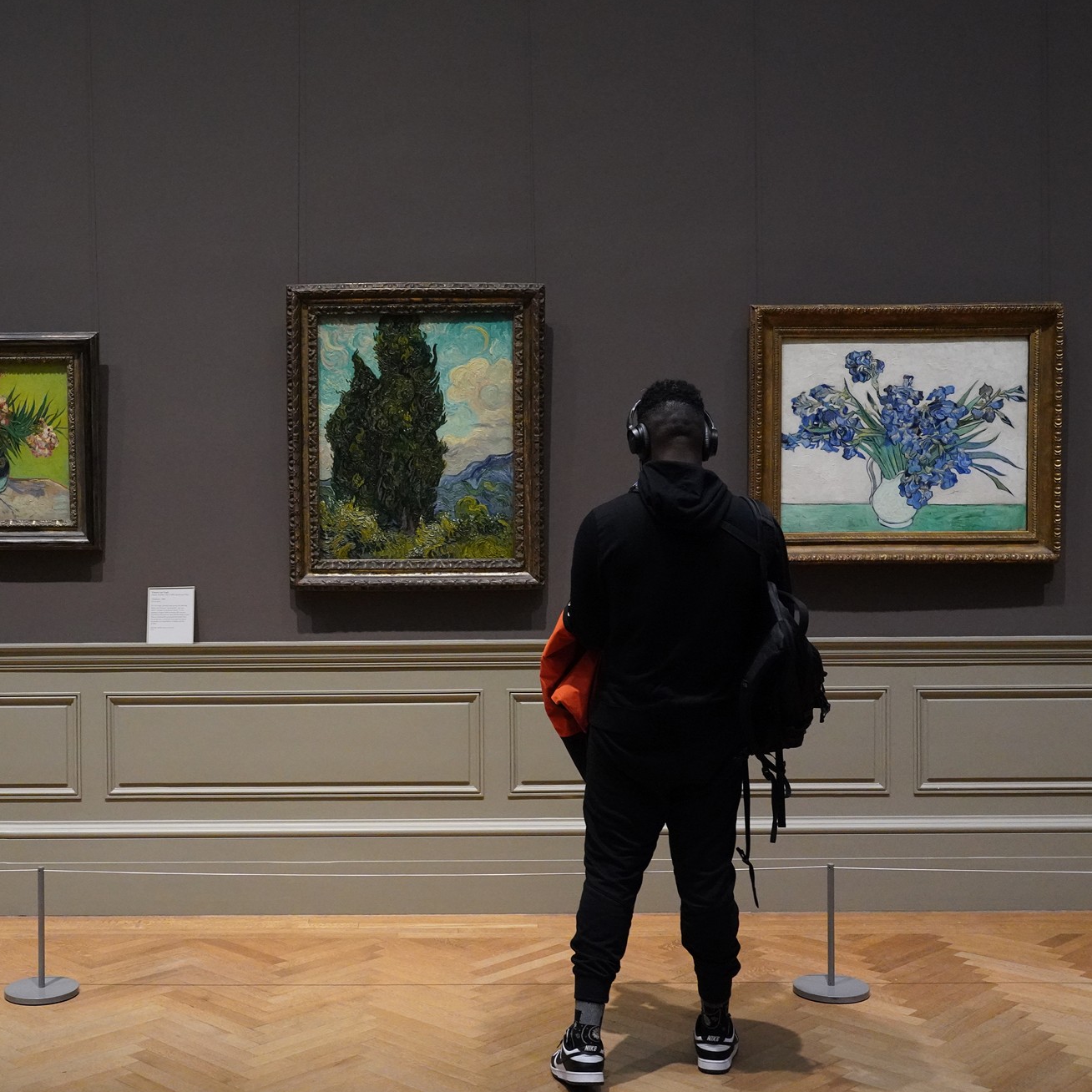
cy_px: 548
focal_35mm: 39
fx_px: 1392
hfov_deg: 42.4
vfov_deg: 42.8
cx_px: 394
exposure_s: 1/100
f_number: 5
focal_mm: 30
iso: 8000
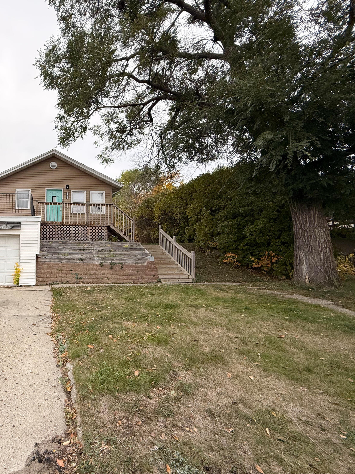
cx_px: 48
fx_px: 260
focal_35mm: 19
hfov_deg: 60.2
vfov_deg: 84.7
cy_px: 236
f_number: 2.2
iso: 50
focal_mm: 2.22
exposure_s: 1/217
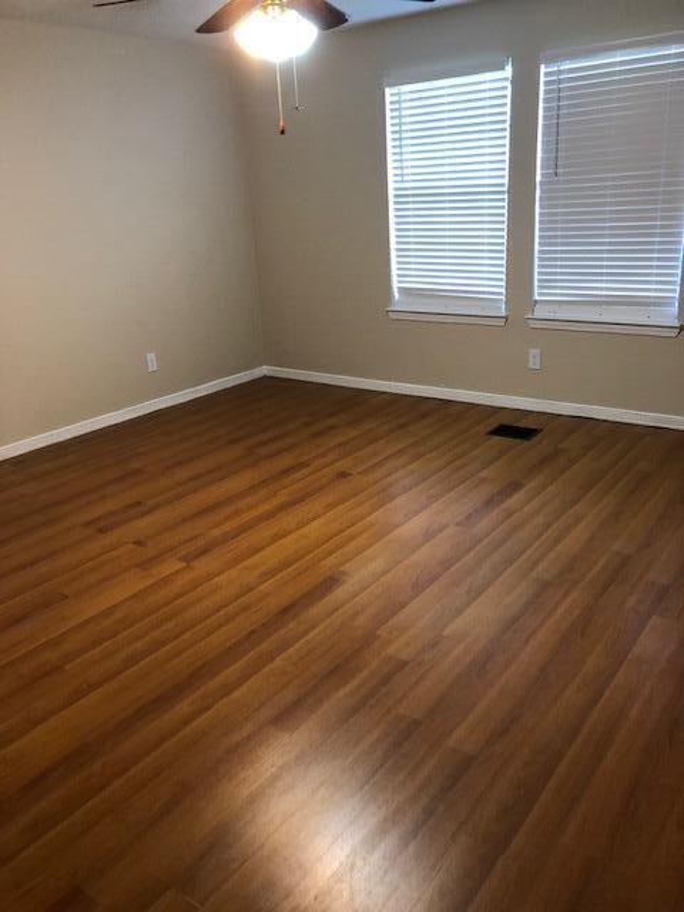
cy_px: 456
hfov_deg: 49.7
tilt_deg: -21.1
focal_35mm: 28
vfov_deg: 63.4
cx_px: 342
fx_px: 738
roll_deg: +4.1
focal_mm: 3.99
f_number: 1.8
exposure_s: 1/15
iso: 40
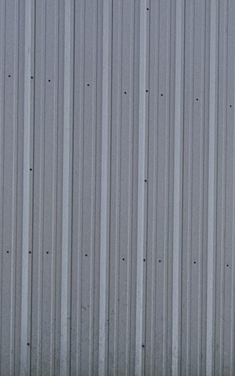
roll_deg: -0.5
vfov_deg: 11.7
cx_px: 613
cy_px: 314
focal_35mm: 178
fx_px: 1823
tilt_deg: +0.4
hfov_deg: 6.9
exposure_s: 1/4975
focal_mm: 6.76
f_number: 1.78
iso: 64
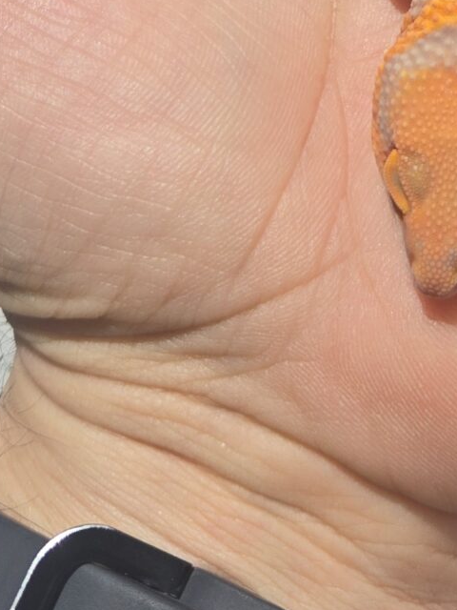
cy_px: -332
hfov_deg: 15.8
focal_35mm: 92
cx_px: 429
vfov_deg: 18.6
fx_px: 1619
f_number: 1.8
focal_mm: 5.4
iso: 25
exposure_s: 1/4064
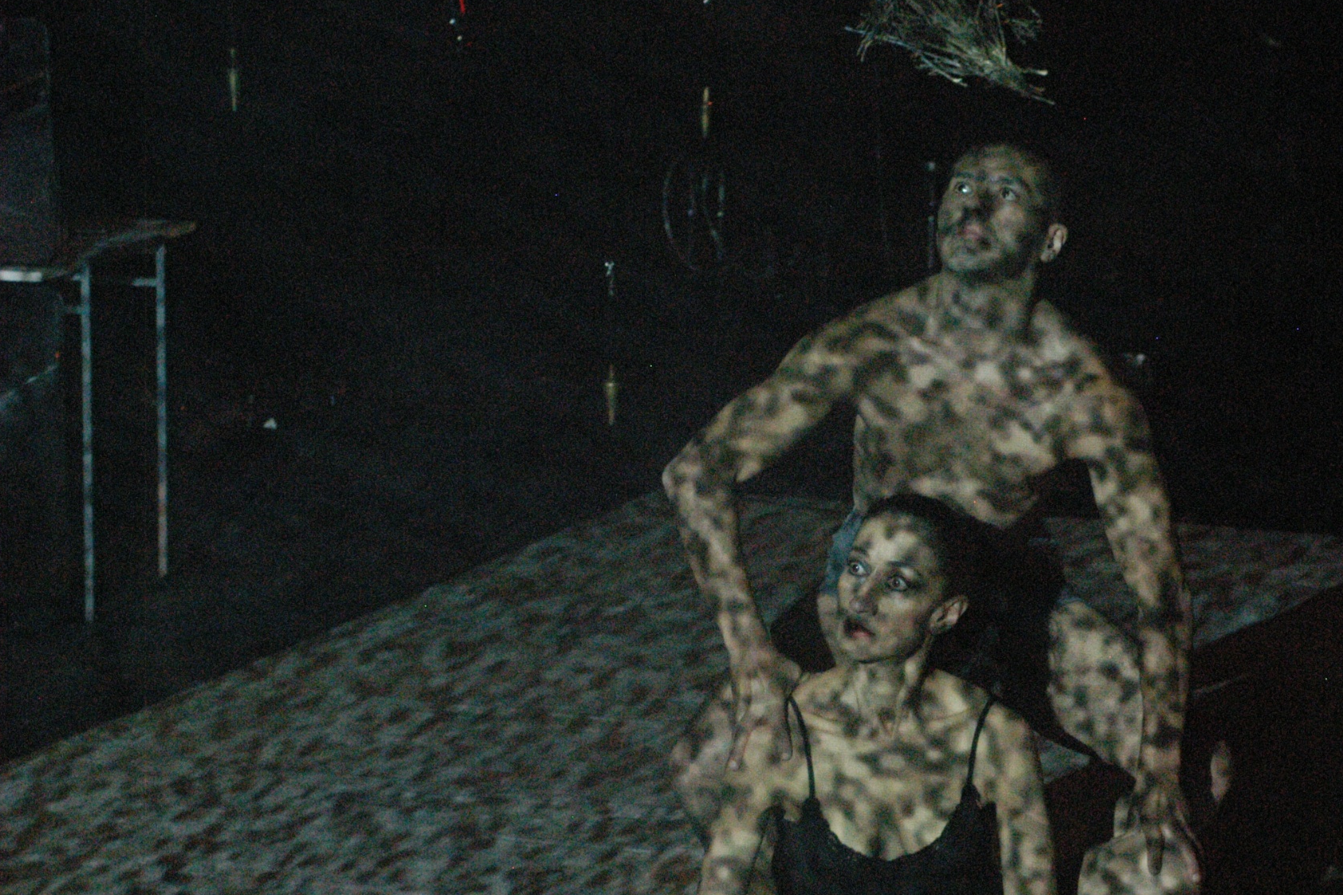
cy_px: 602
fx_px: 5148
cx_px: 986
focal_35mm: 138
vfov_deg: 9.9
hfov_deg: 14.8
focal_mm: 62
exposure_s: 1/20
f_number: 4
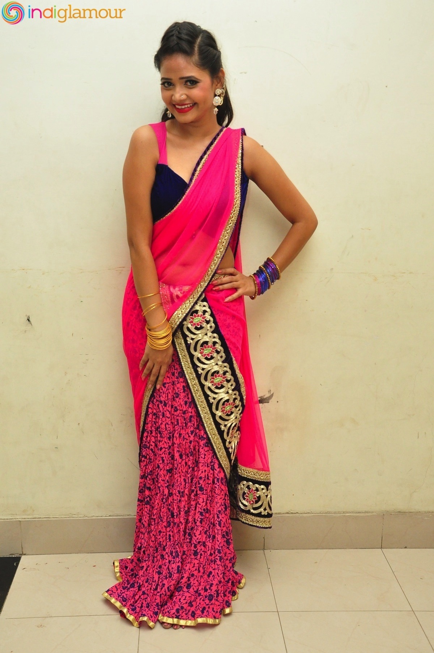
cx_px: 217
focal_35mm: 42
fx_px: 761
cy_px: 326
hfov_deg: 31.8
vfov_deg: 46.4
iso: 1600
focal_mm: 28
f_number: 7.1
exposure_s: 1/125
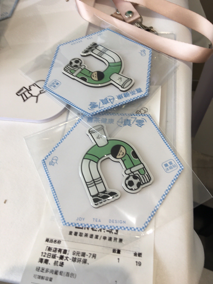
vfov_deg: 61.7
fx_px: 238
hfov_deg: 48.2
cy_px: 142
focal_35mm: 29
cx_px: 106
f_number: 2.2
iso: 25
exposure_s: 1/50
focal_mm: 4.15
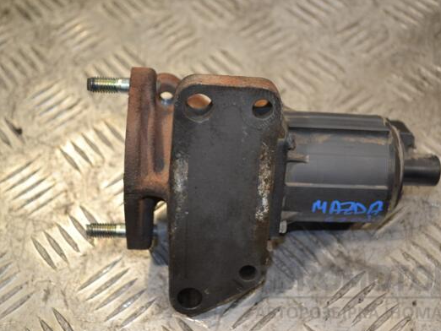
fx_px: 676
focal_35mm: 53
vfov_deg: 27.5
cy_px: 166
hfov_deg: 36.1
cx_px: 239
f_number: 4.8
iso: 360
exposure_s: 1/100
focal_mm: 32
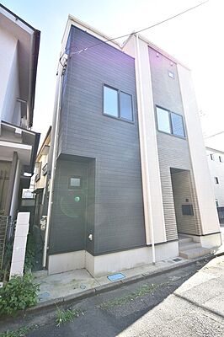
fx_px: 140
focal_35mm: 15
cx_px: 112
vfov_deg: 100.4
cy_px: 168
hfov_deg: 77.2
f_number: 4.5
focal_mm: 10
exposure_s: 1/60
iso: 100
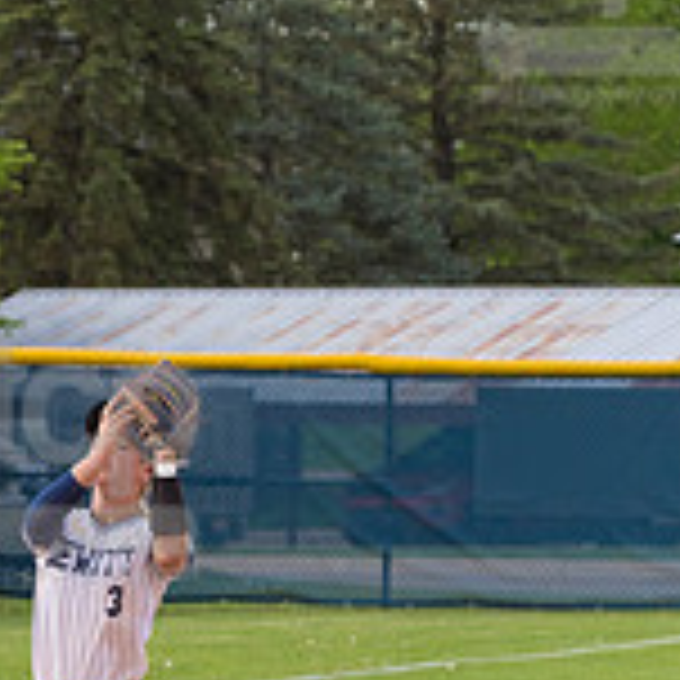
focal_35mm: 463
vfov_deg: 3.8
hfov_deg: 3.8
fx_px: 10290
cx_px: 92
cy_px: 459
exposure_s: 1/1600
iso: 400
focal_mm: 122
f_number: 5.6
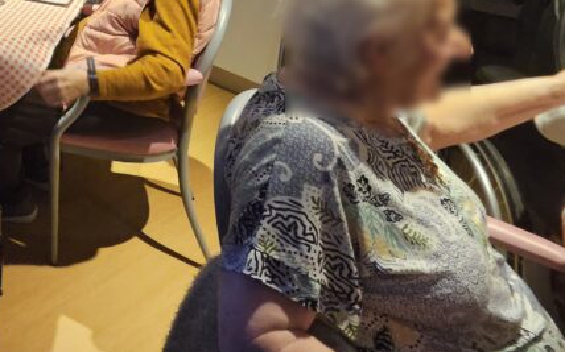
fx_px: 508
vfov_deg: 31.8
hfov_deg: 44.6
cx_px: -53
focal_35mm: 33
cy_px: -73
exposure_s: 1/25
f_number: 2.2
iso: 640
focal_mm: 1.7
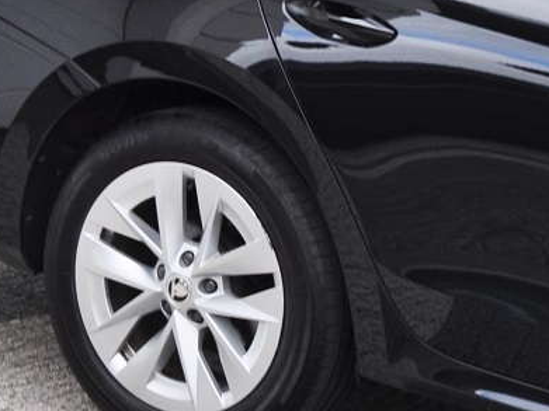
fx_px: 2886
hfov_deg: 10.2
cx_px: 1045
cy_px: 263
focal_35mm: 182
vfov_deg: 8.2
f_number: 7.1
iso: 250
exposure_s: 1/200
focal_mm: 26
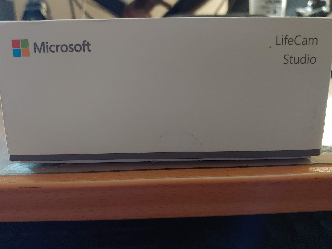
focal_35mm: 32
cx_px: 166
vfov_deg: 44.2
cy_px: 124
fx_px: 307
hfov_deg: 56.8
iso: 500
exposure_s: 1/11
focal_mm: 4.23
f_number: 1.5
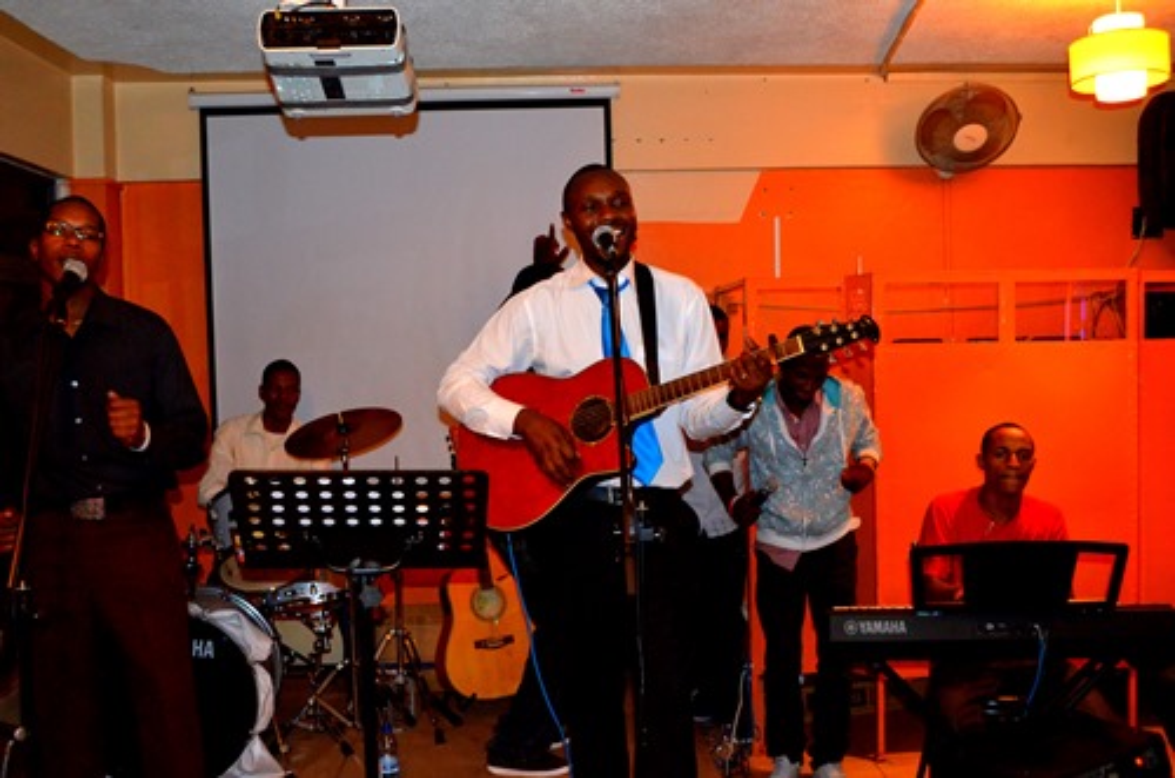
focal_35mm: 36
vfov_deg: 36.7
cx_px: 588
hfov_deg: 53.2
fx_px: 1172
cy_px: 389
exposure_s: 1/60
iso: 3200
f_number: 4
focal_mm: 24
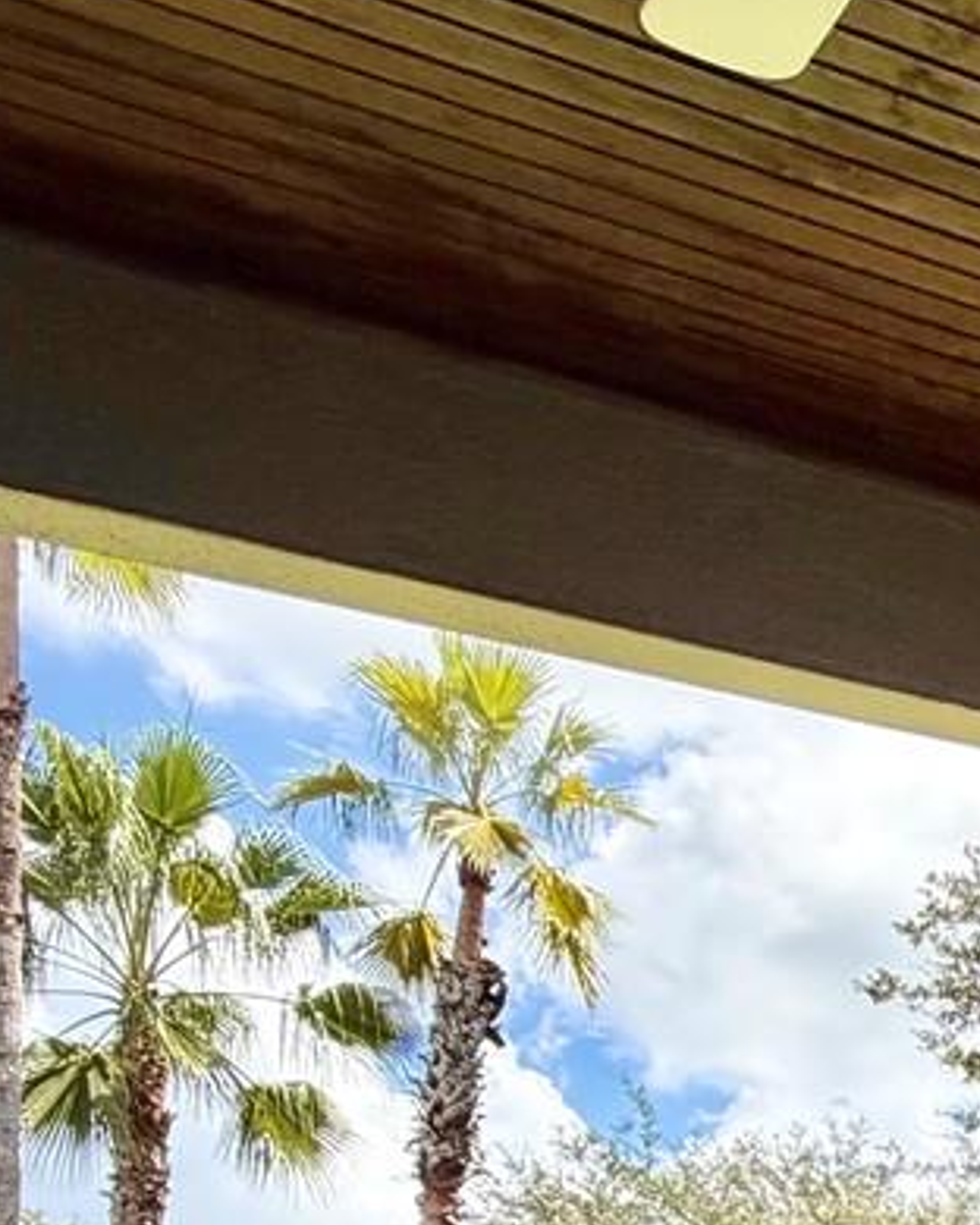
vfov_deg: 26.9
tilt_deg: -0.5
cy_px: 1687
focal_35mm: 56
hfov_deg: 20.7
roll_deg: +0.0
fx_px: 2030
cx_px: 1668
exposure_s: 1/502
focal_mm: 2.22
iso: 40
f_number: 2.2
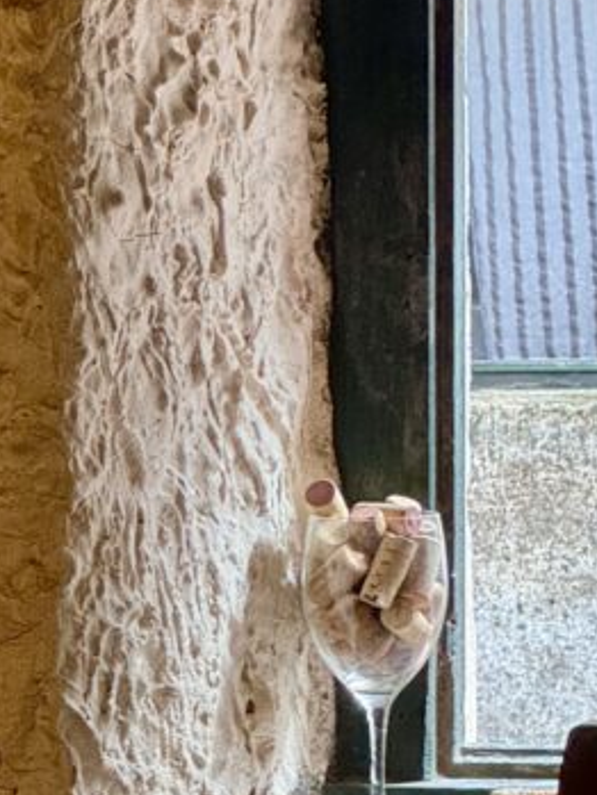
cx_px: 674
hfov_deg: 6.5
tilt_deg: -0.2
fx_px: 5194
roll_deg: -0.7
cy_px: 219
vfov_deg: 8.7
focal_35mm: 226
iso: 160
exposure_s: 1/100
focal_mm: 9
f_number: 2.8
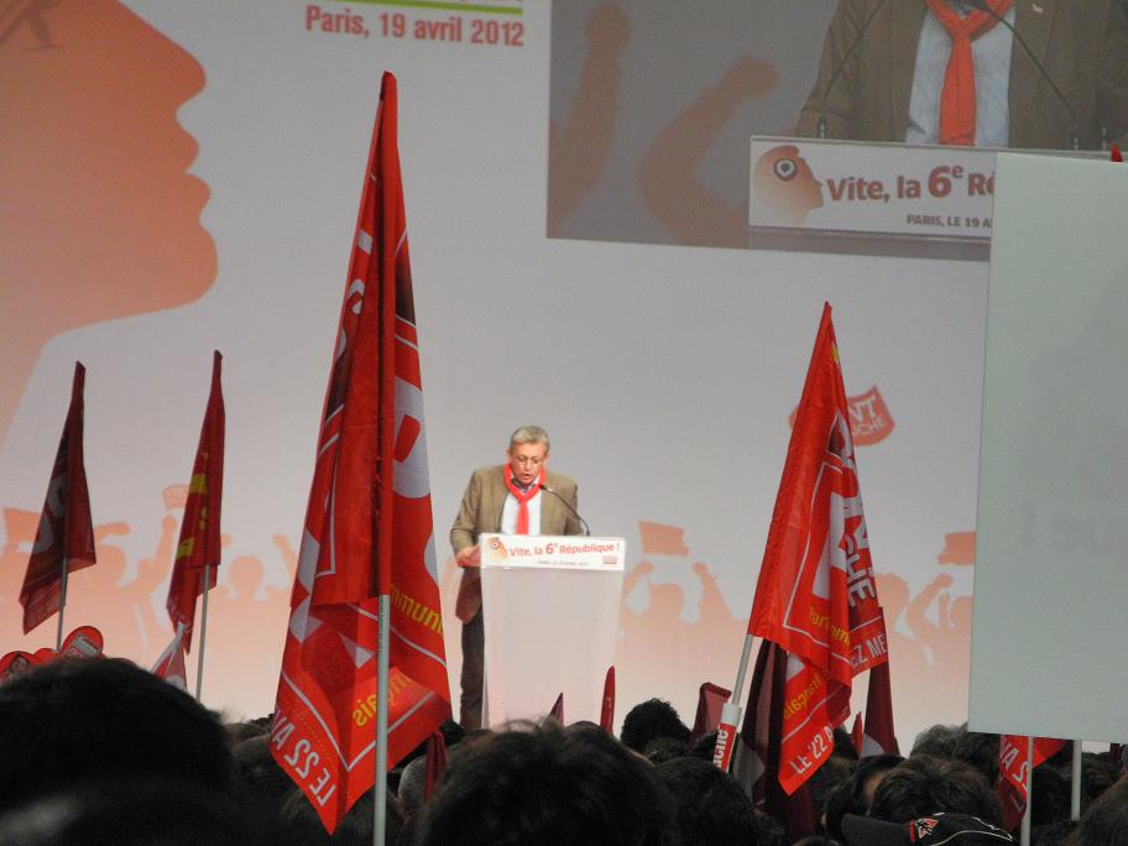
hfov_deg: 11.4
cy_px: 423
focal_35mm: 173
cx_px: 564
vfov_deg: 8.6
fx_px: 5637
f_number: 5.6
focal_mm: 37
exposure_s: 1/60
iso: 487
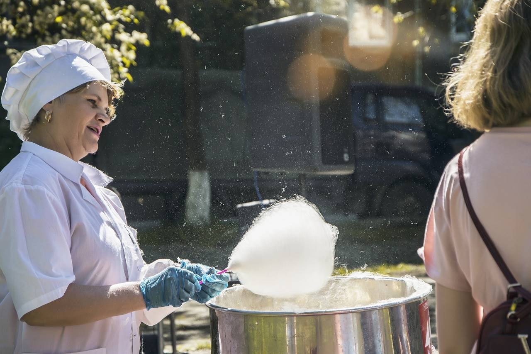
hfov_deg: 17.1
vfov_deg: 11.4
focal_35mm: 120
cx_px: 266
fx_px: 1770
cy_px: 177
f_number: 5.3
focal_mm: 80
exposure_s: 1/250
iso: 100
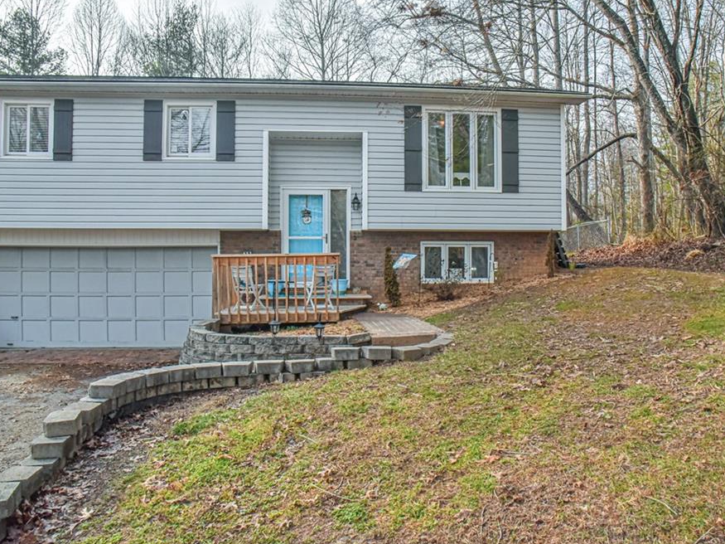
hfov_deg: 65.2
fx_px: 565
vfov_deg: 51.3
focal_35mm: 27
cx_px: 391
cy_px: 265
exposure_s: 1/250
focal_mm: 24
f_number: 18
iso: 4000
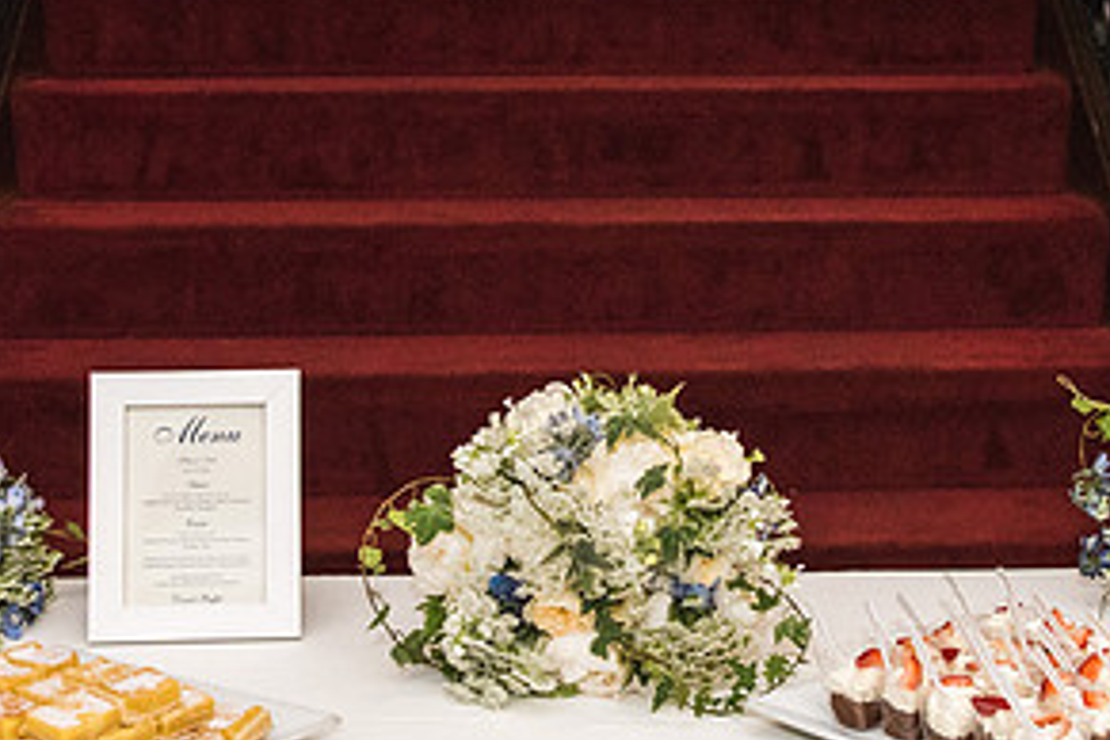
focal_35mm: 75
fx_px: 2312
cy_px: 224
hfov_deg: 27.0
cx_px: 638
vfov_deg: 18.1
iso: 2500
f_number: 2.8
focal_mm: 29
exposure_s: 1/200
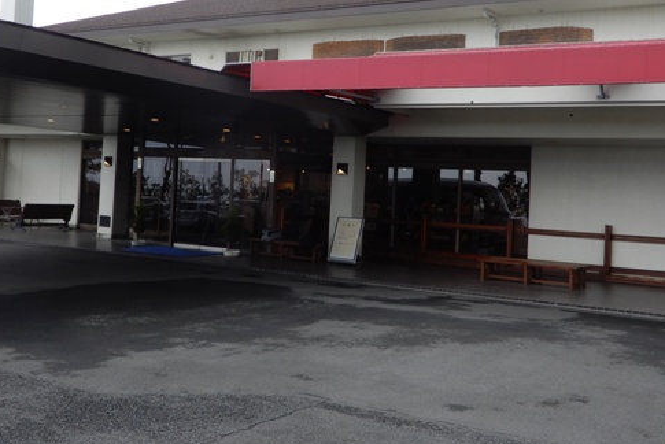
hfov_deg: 41.0
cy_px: 153
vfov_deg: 28.0
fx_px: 887
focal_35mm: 48
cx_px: 277
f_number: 4
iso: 80
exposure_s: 1/250
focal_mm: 6.2
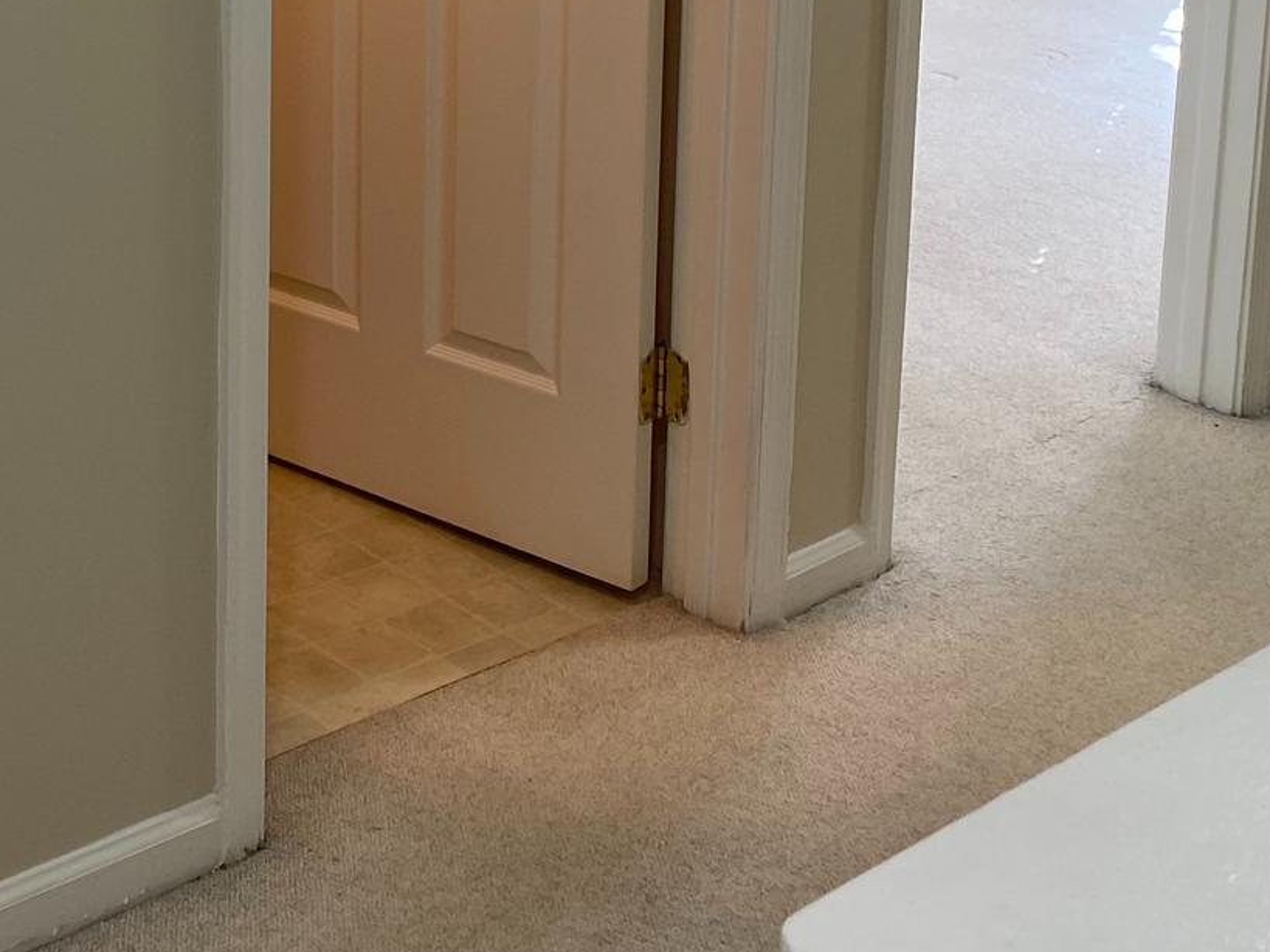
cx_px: 87
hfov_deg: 28.5
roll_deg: -0.1
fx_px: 2384
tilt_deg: -9.4
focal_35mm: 65
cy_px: -191
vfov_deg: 21.0
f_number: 1.8
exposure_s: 1/60
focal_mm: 4.25
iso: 80
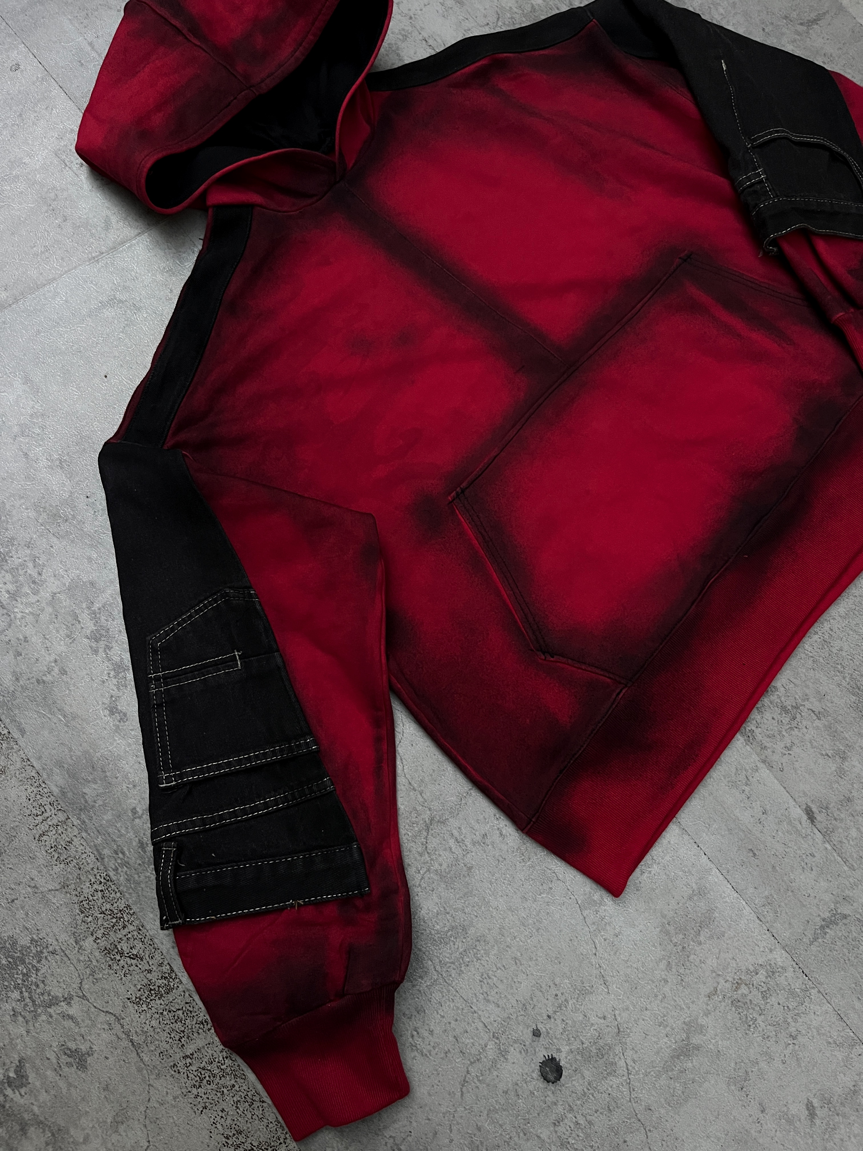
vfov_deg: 67.3
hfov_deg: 53.1
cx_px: 432
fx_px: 864
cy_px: 576
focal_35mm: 26
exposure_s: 1/60
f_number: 1.6
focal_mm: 5.1
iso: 400
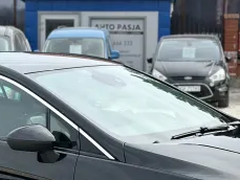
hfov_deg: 14.7
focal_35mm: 134
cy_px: 171
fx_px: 930
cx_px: 72
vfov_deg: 11.0
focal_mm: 6.86
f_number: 1.78
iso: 80
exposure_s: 1/3155
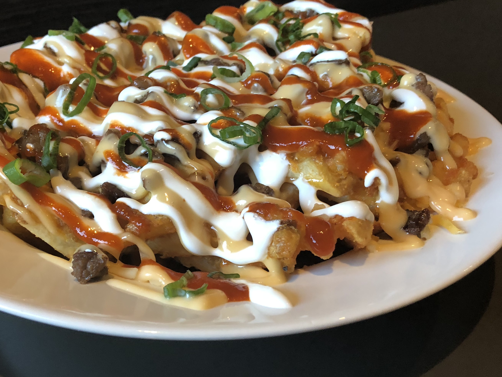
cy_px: 184
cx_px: 184
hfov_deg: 43.5
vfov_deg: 33.6
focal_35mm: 43
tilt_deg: -30.6
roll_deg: -1.4
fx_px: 624
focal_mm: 4
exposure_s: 1/15
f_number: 1.8
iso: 64
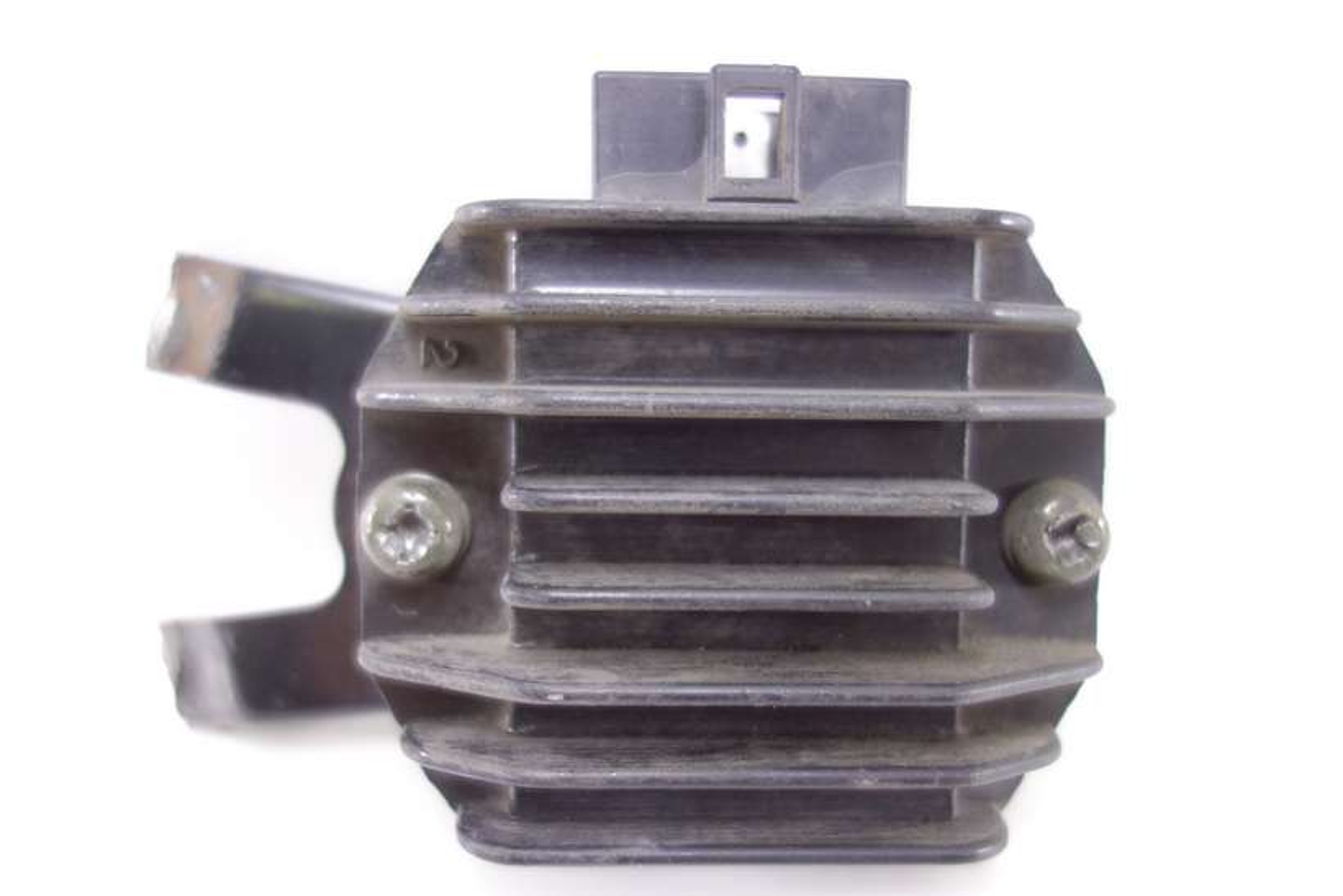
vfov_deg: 46.4
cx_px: 672
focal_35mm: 28
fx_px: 1045
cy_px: 448
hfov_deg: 65.5
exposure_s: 1/40
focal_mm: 10.4
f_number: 1.8
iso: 125
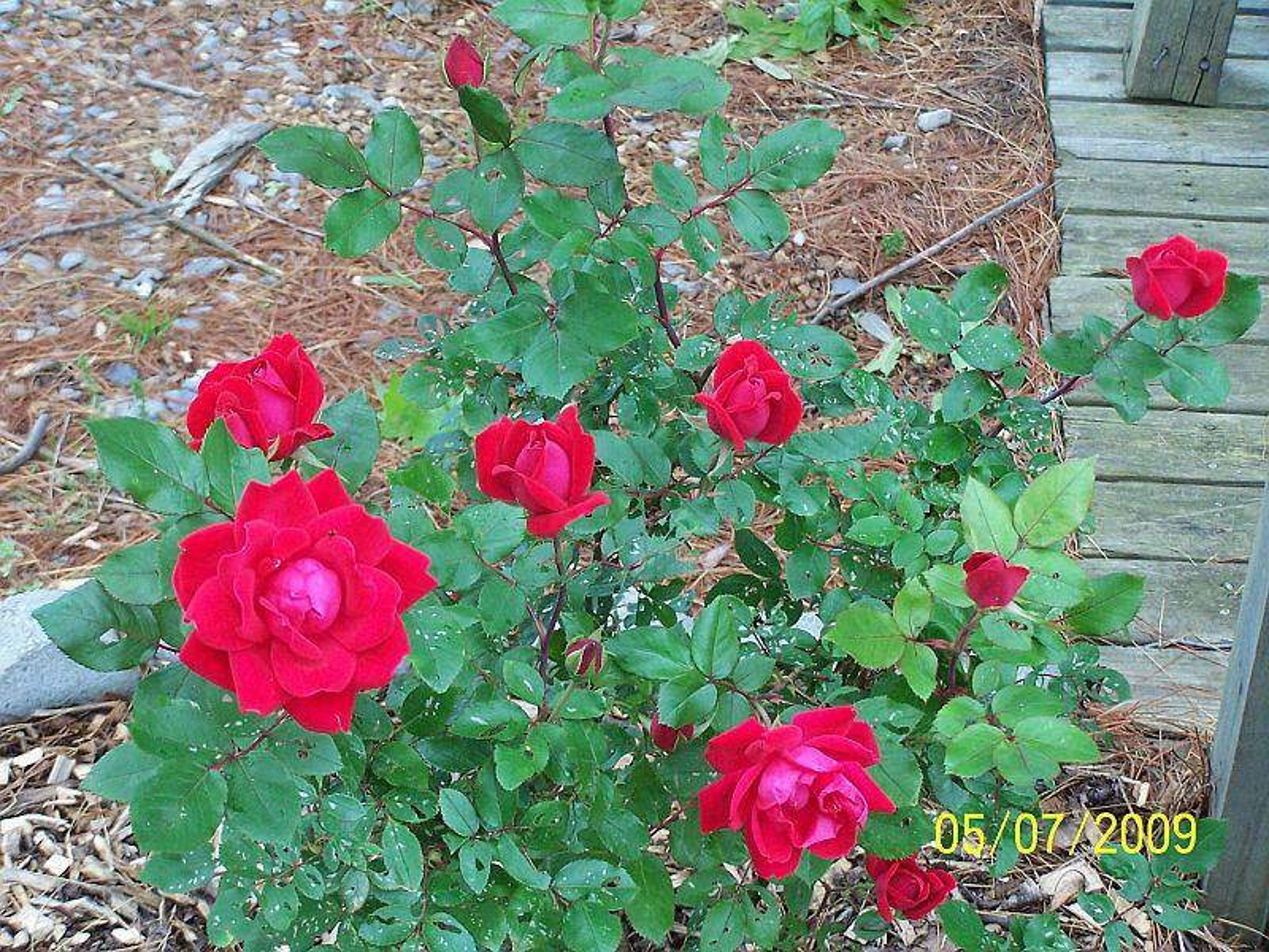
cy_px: 476
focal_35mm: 82
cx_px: 634
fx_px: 3006
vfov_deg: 18.0
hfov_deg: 23.8
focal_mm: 13.7
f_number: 3.2
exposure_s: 1/250
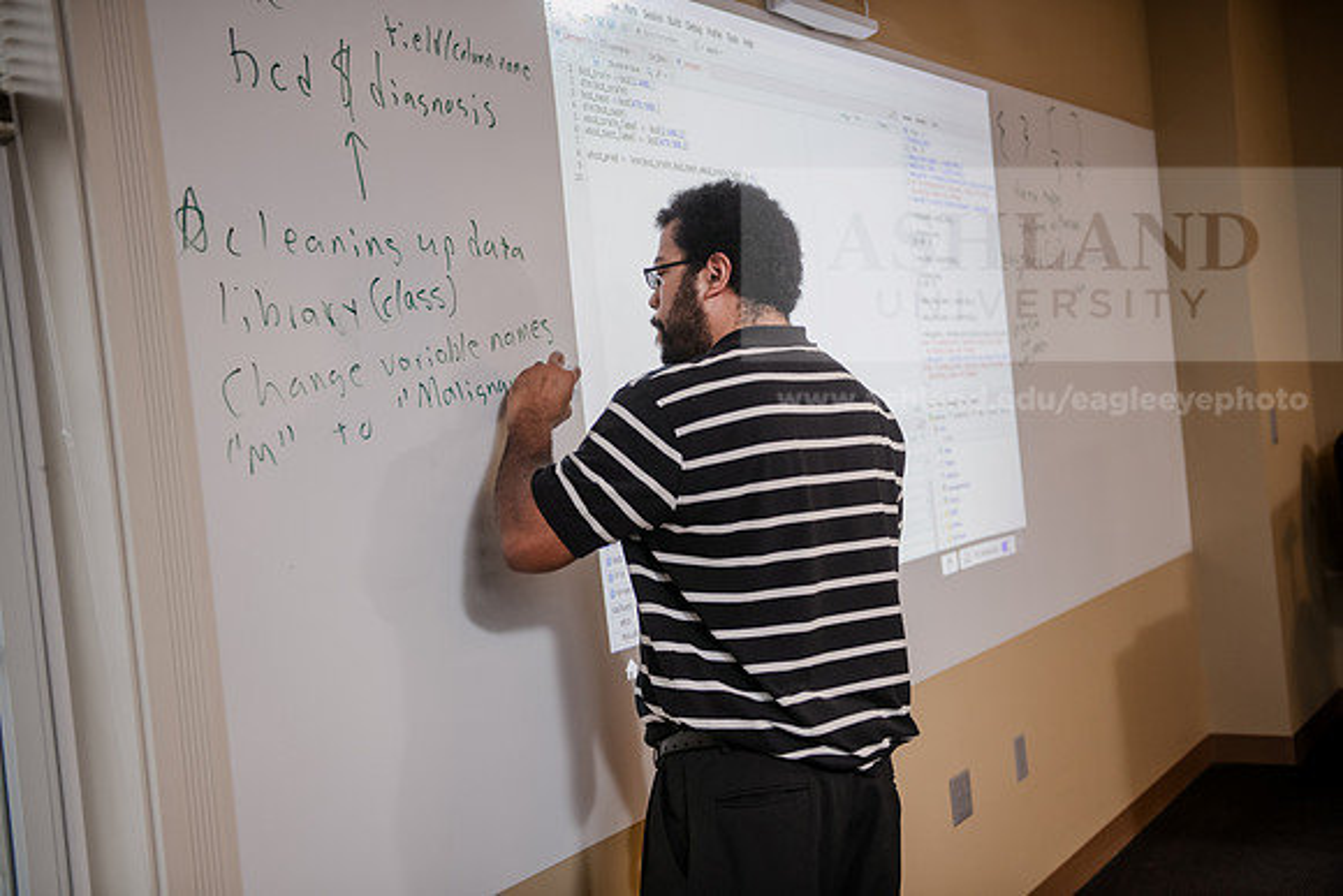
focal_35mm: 44
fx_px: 1642
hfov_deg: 44.5
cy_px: 448
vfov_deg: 30.5
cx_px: 672
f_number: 2.8
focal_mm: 44
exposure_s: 1/200
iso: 800
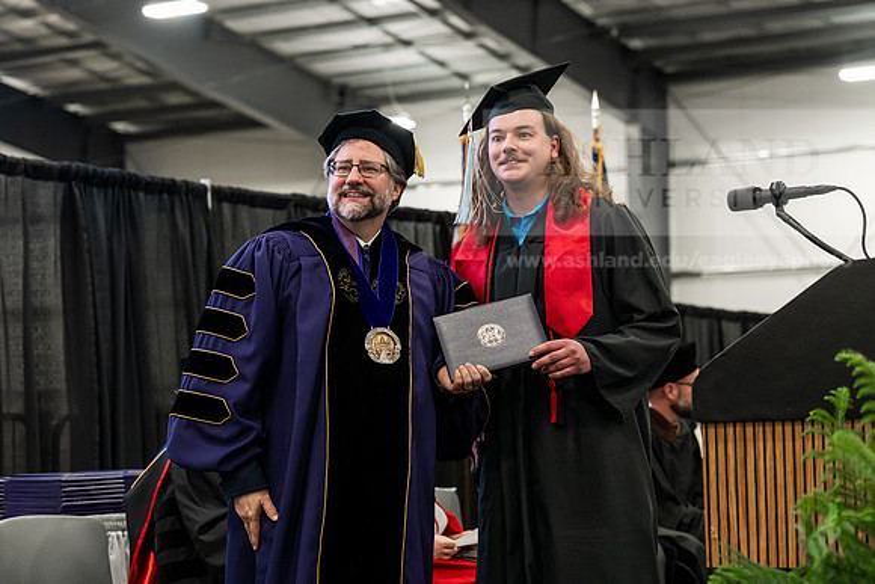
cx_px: 438
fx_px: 2091
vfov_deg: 15.9
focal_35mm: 86
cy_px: 292
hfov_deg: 23.6
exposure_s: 1/200
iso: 4000
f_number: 4.5
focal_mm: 86
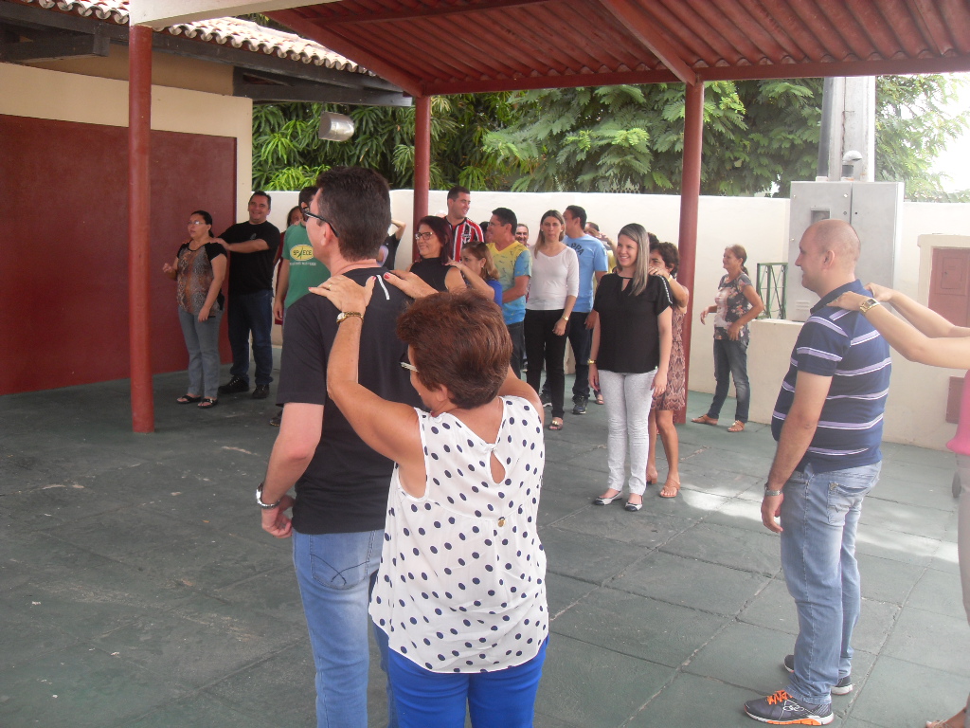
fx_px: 953
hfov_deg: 54.0
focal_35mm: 34
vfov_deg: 41.8
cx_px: 485
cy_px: 364
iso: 80
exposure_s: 1/125
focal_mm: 6.3
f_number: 2.8
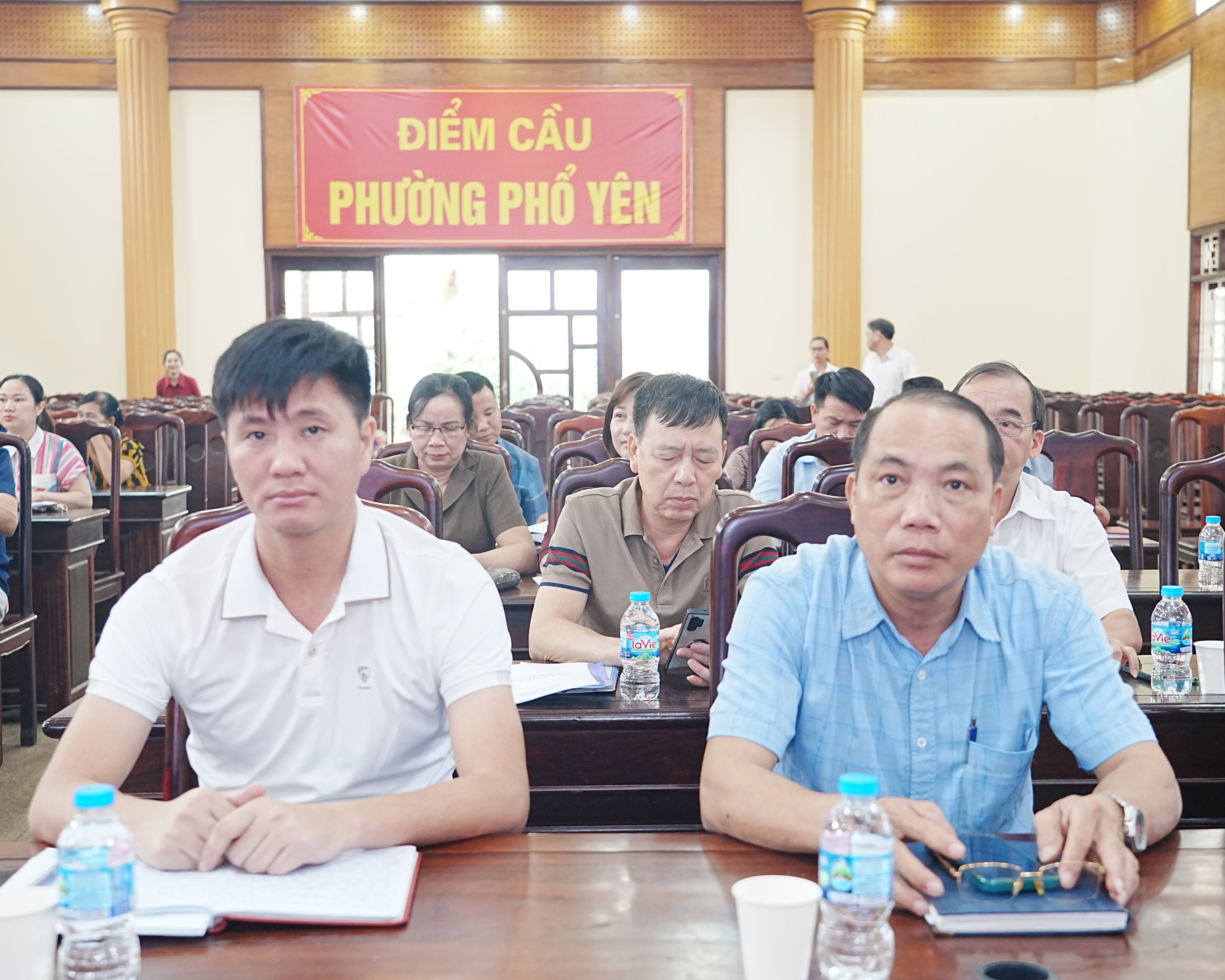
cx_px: 640
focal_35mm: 44
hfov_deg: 42.0
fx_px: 1595
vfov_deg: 34.1
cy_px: 490
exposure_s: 1/80
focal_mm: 39
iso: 2500
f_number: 4.5
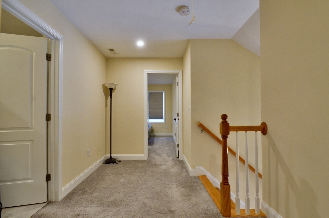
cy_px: 109
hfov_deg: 100.5
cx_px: 164
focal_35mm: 15
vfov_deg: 77.1
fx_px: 137
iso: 1600
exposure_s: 1/15
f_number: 8
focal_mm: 10
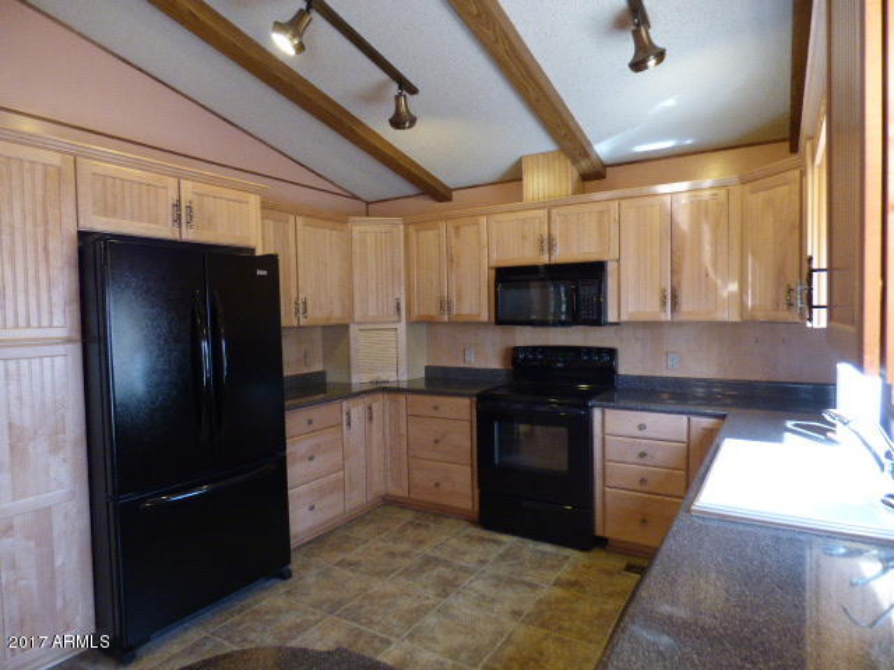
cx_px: 447
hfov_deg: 81.7
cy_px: 335
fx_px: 517
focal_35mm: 20
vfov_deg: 66.0
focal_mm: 3.58
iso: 400
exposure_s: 1/40
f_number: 2.8
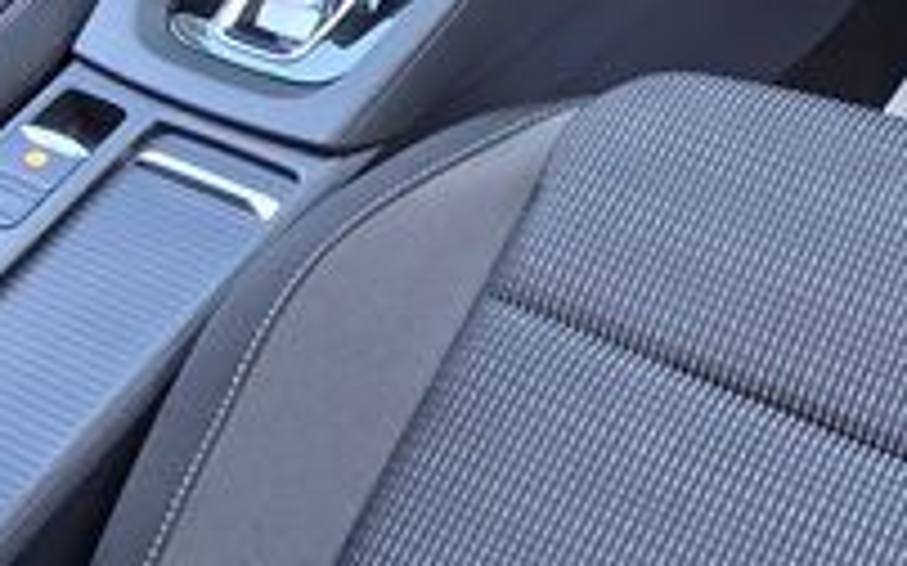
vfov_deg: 18.5
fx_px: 1729
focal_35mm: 70
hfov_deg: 28.5
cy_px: 171
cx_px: 772
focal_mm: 2.2
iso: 250
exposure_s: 1/50
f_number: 2.2
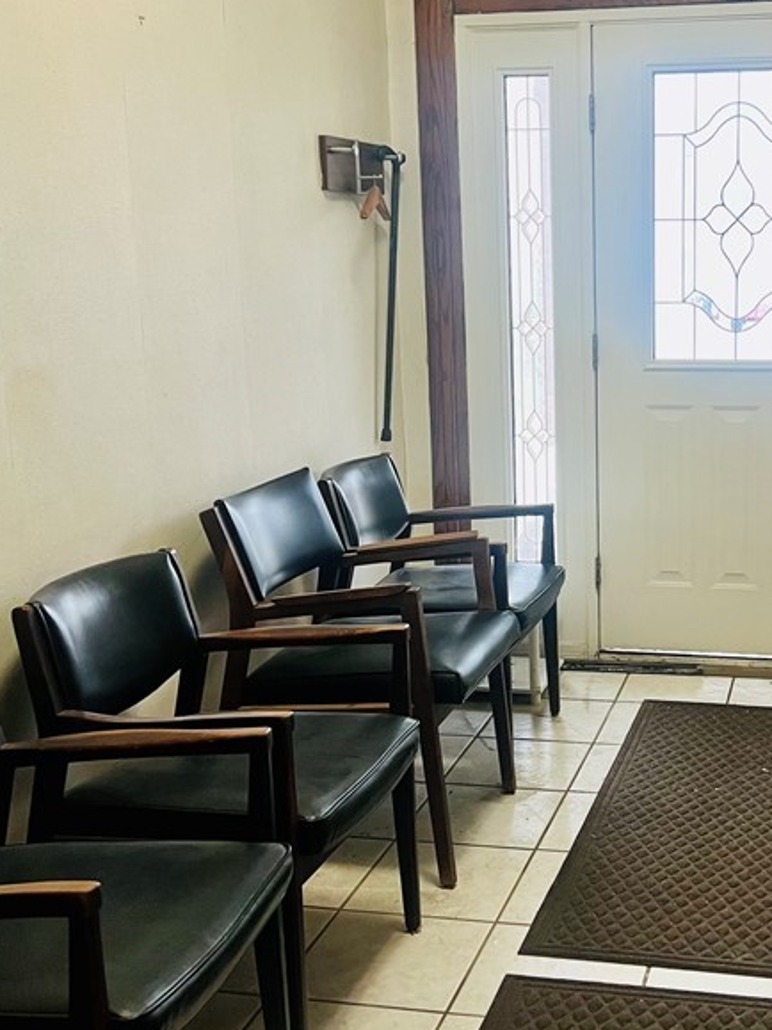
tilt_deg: -8.9
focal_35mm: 46
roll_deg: +0.1
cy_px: 471
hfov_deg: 30.8
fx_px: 1368
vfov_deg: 41.2
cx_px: 614
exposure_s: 1/60
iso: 160
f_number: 1.5
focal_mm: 5.7
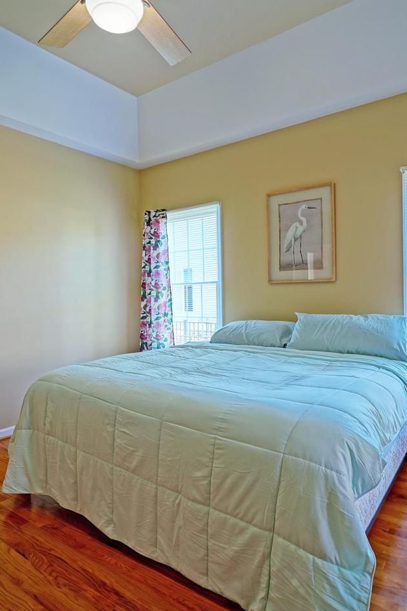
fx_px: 390
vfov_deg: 76.1
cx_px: 217
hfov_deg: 55.1
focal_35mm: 23
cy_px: 303
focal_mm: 10
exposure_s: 1/30
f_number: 2.8
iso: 100
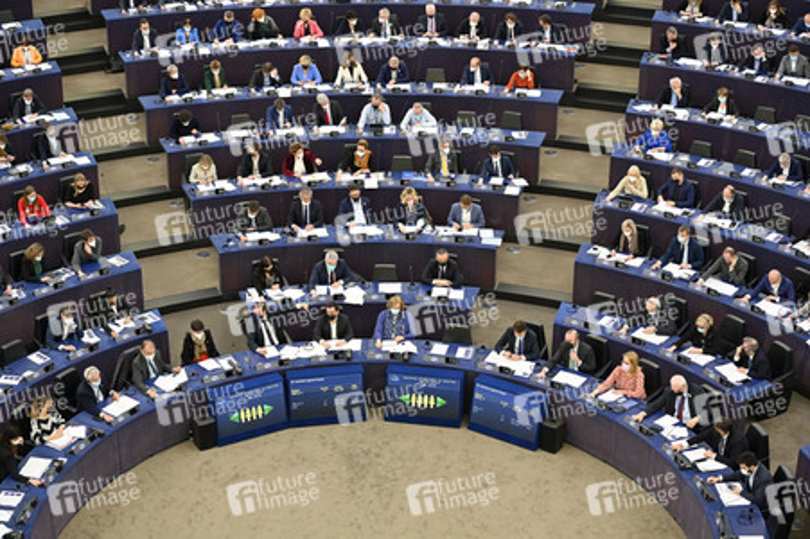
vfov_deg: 19.4
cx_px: 405
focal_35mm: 70
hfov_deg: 28.9
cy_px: 270
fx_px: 1574
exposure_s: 1/400
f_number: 2.8
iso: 1250
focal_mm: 70
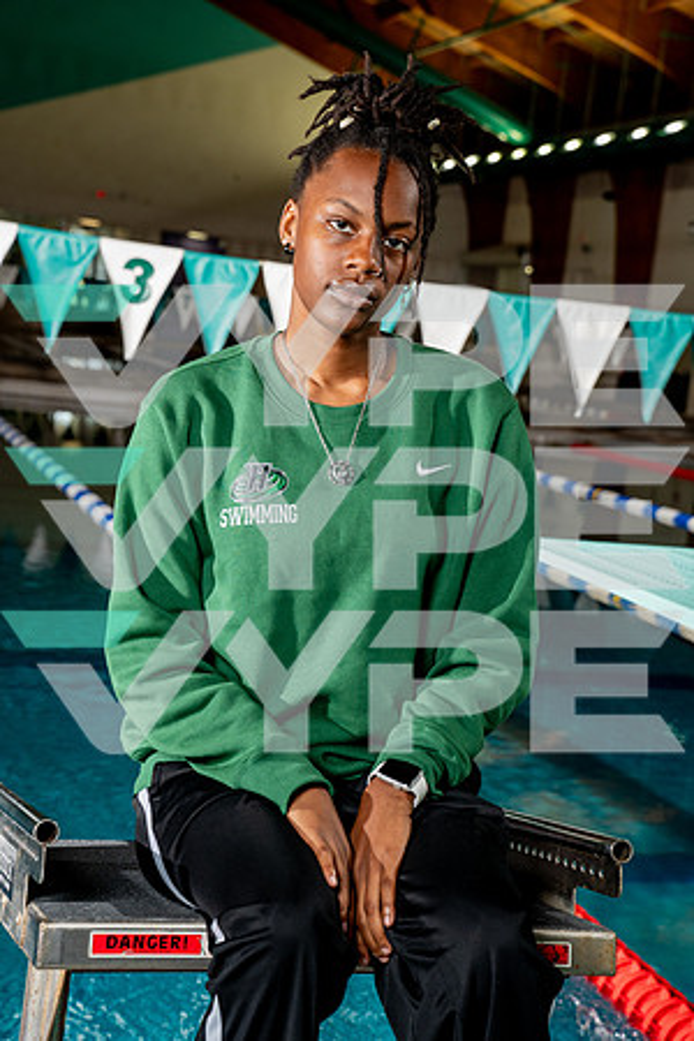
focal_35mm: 70
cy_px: 520
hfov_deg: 19.5
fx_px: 2024
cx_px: 347
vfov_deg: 28.8
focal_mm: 70
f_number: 6.3
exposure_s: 1/250
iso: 640
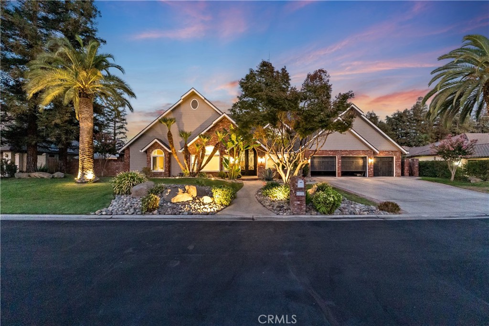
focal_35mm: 14
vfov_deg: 81.2
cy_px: 163
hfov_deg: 104.2
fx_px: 190
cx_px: 244
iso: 10000
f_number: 2.8
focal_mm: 14
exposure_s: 1/160
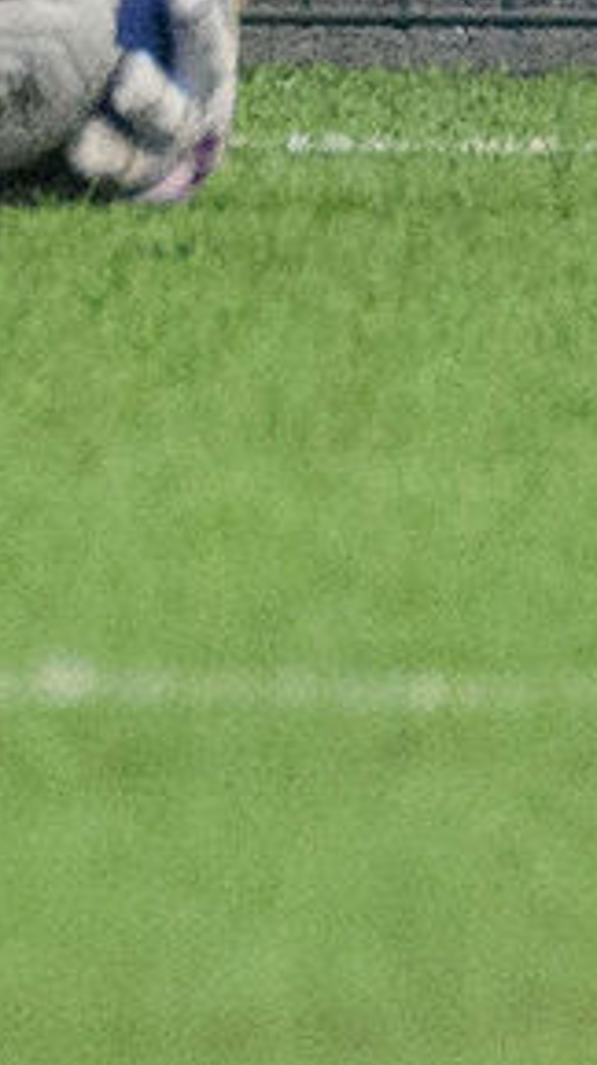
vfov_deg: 0.3
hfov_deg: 0.2
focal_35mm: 7248
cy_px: 774
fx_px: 204514
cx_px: -915
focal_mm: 400
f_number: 5.6
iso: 2800
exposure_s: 1/1000
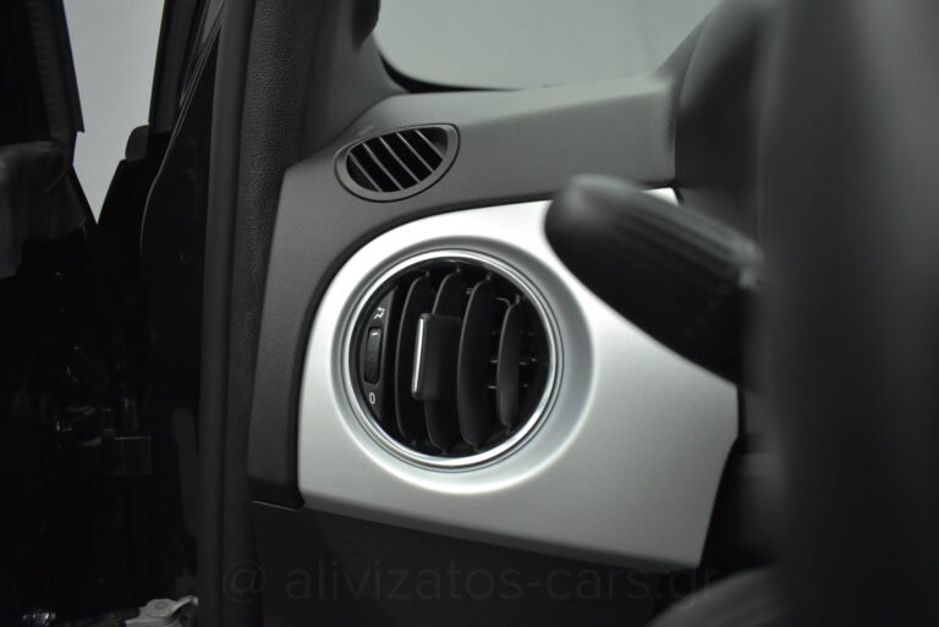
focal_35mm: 27
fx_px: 705
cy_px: 314
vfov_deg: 48.0
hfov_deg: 67.4
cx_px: 470
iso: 1600
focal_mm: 18
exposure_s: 1/125
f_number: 3.5
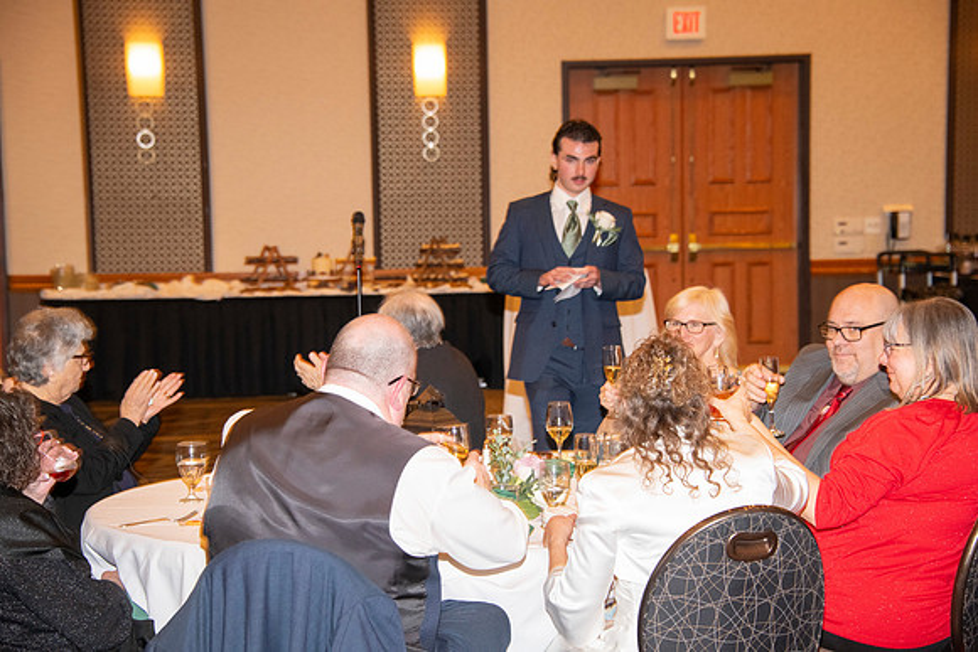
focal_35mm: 90
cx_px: 489
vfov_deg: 15.2
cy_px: 326
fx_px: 2445
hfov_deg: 22.6
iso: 2000
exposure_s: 1/60
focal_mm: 90
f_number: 5.6
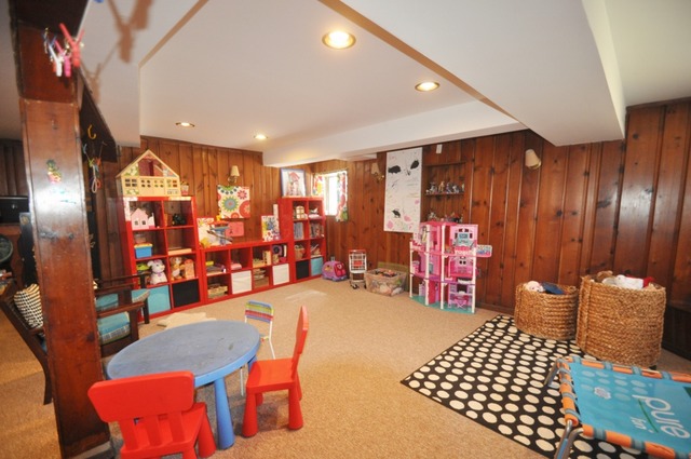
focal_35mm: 15
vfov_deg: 77.2
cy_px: 230
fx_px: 288
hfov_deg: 100.5
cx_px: 346
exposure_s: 1/60
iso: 800
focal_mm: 10
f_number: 3.5
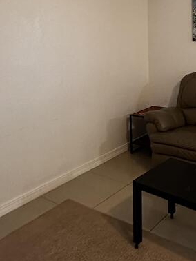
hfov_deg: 34.8
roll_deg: +1.5
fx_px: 302
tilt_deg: -1.9
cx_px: 158
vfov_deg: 44.1
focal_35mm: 40
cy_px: 46
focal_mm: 2.22
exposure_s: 1/60
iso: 800
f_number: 2.2
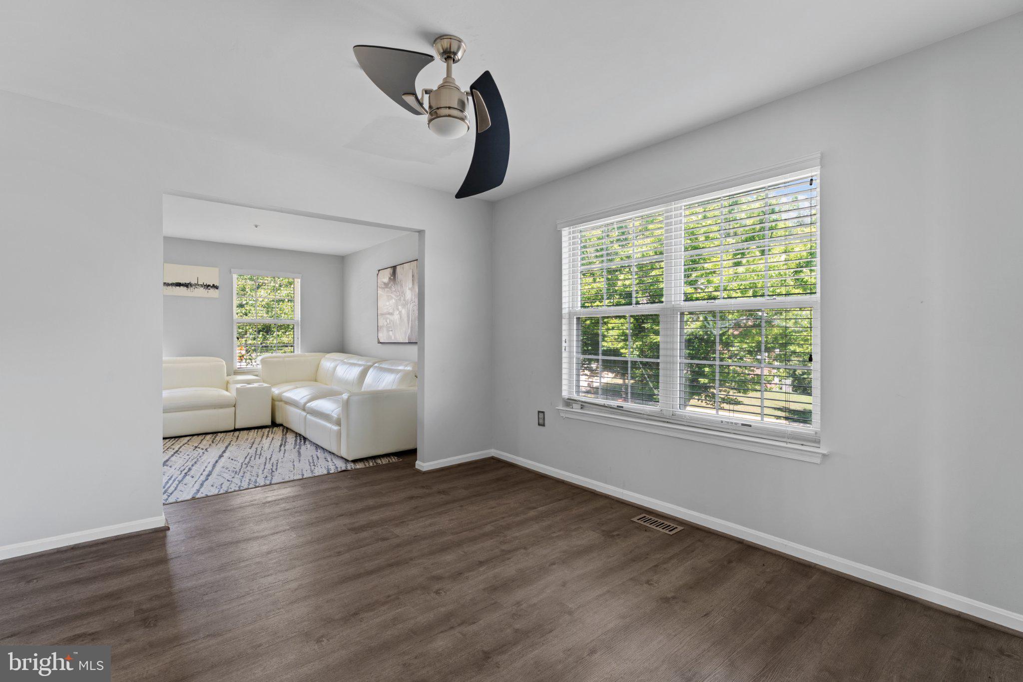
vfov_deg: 72.7
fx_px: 463
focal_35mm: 16
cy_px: 341
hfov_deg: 95.7
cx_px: 512
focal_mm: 16.3
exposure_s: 1/5
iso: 100
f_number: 8
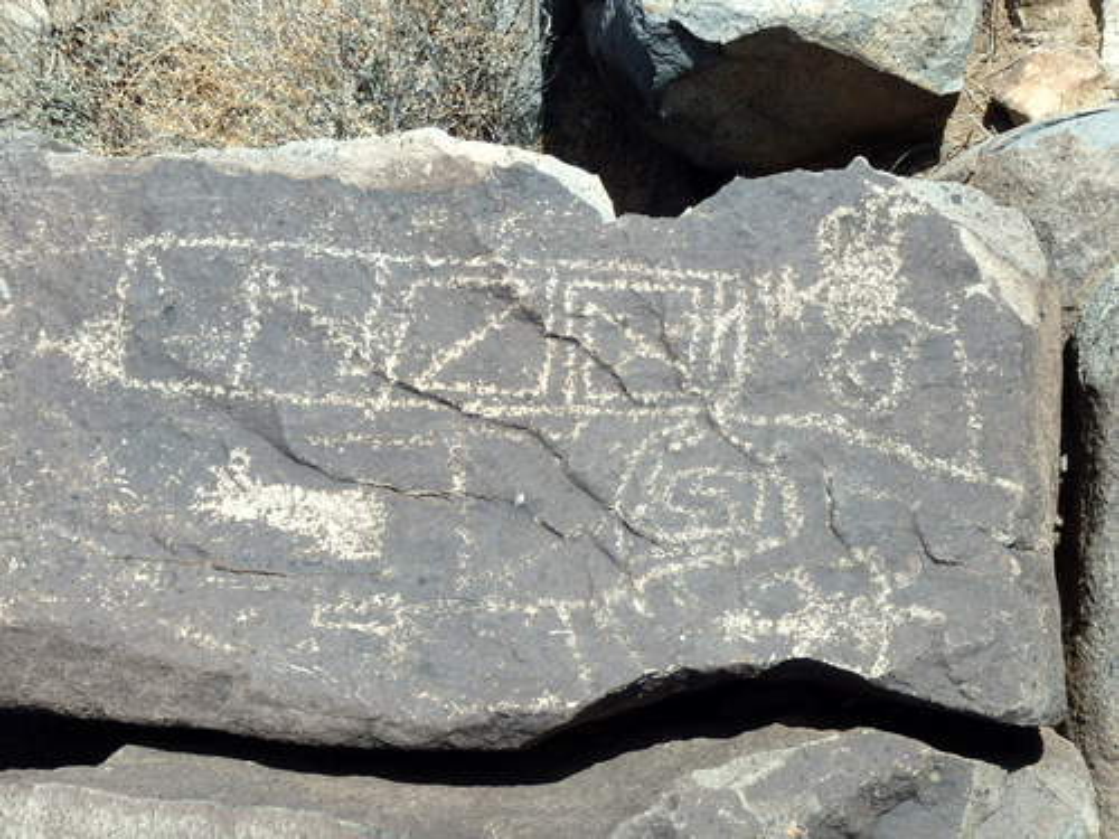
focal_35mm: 52
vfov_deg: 28.0
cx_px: 560
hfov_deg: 36.8
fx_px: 1681
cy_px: 420
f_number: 5
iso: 125
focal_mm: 9.4
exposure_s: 1/640
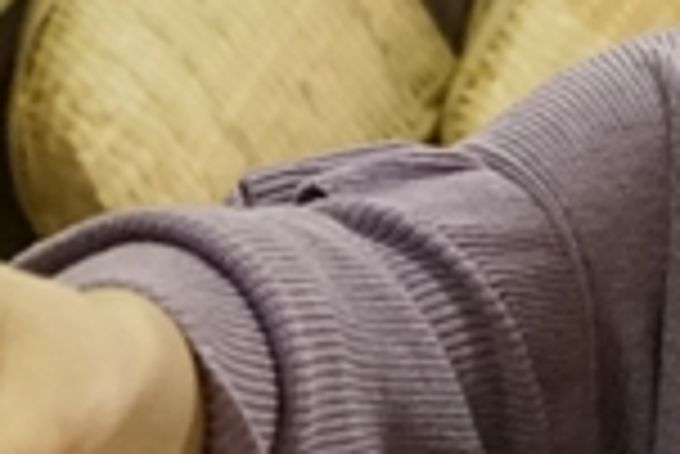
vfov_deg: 6.0
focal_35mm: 228
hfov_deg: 9.0
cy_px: 580
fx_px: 4311
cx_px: 630
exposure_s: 1/200
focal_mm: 35
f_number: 4
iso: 6400
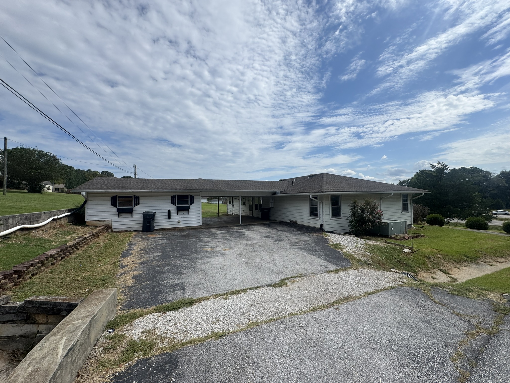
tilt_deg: -0.5
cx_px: 255
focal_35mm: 14
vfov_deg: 85.7
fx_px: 206
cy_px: 192
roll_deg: +0.6
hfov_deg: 102.1
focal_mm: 2.22
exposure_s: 1/3906
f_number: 2.2
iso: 40
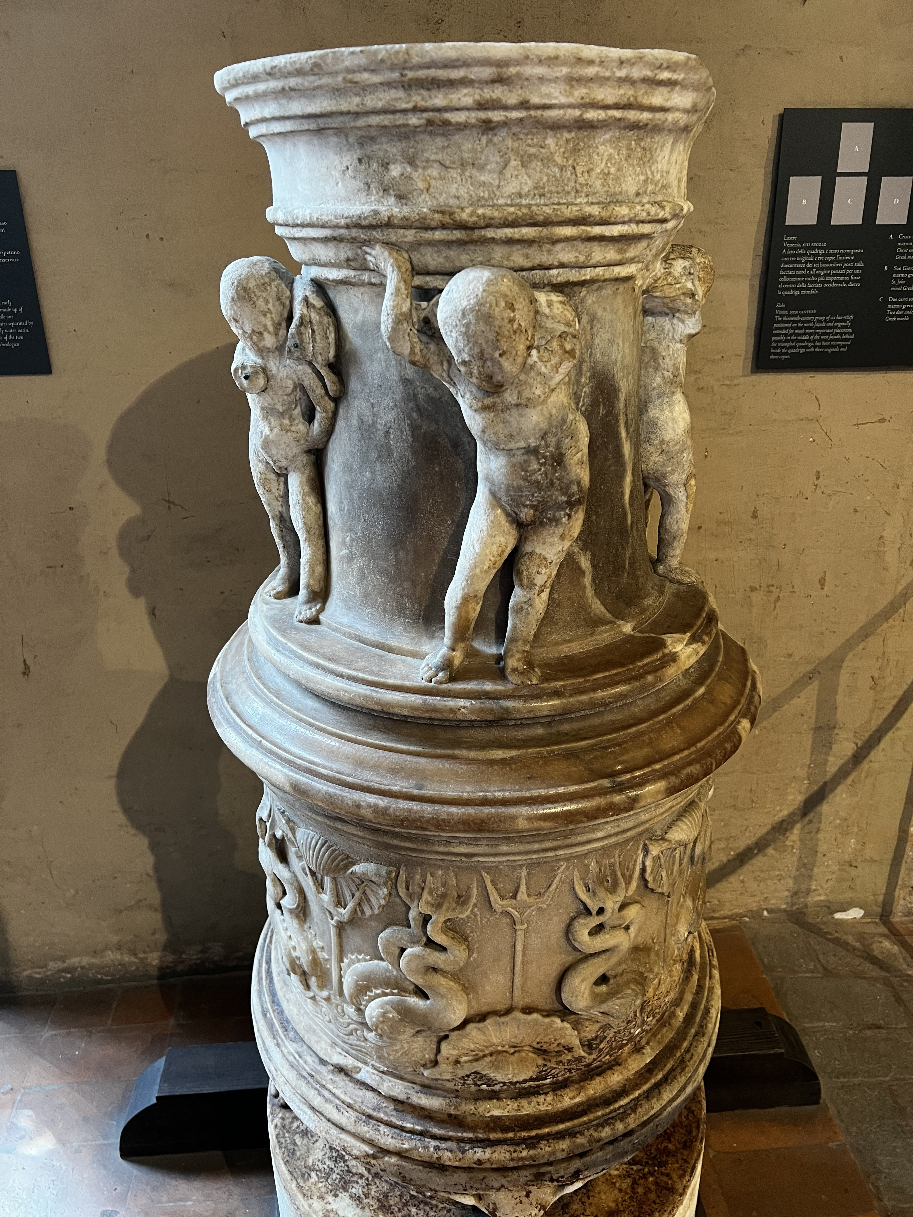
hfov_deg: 53.1
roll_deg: +0.3
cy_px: 608
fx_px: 914
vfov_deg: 67.3
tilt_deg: -24.3
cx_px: 456
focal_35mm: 26
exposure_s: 1/50
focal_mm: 5.7
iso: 250
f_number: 1.5
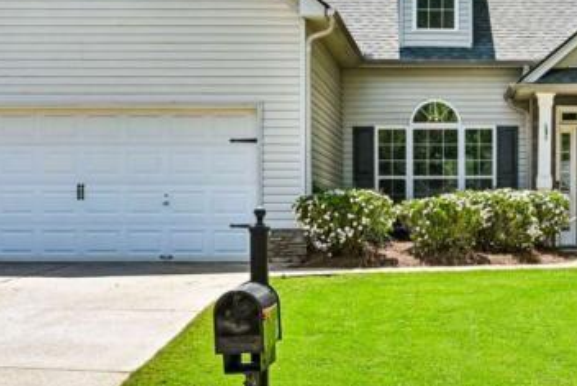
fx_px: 1475
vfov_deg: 14.9
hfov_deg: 21.8
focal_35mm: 92
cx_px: 477
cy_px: 240
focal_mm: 27
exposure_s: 1/250
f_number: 8
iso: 100
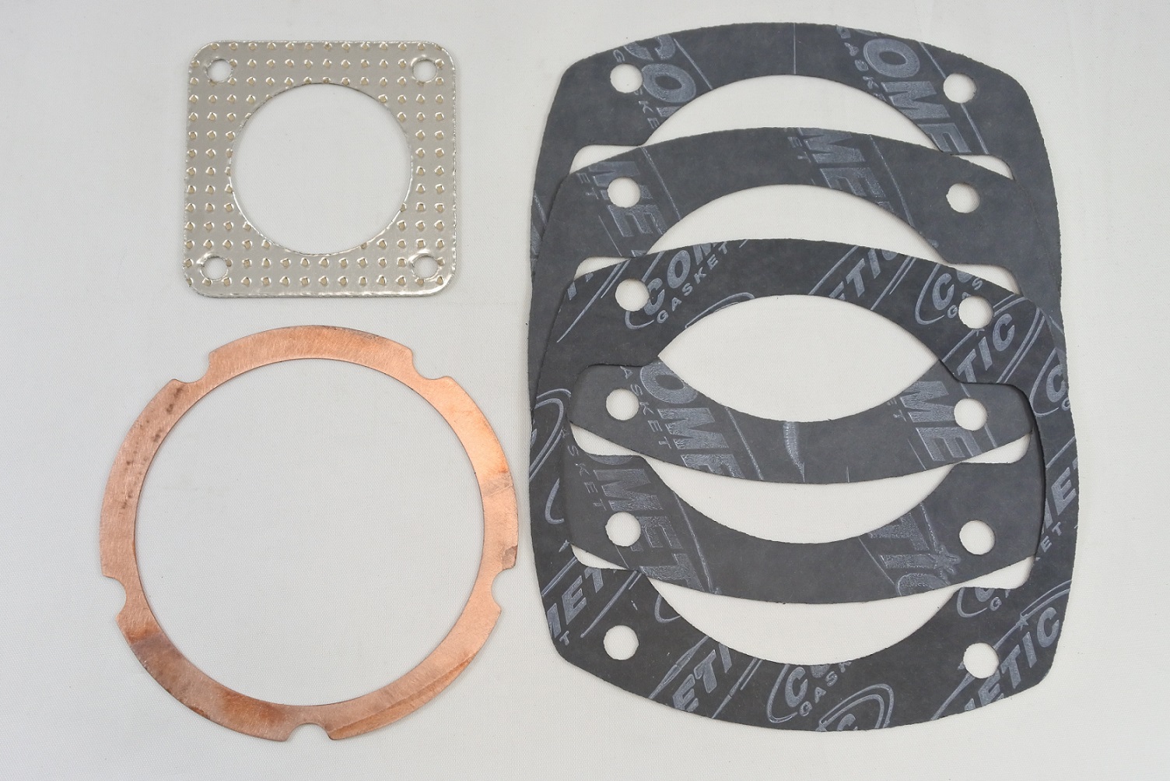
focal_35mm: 40
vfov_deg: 33.4
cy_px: 390
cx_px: 585
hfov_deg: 48.5
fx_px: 1300
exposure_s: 1/160
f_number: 4.2
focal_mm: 15
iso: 400
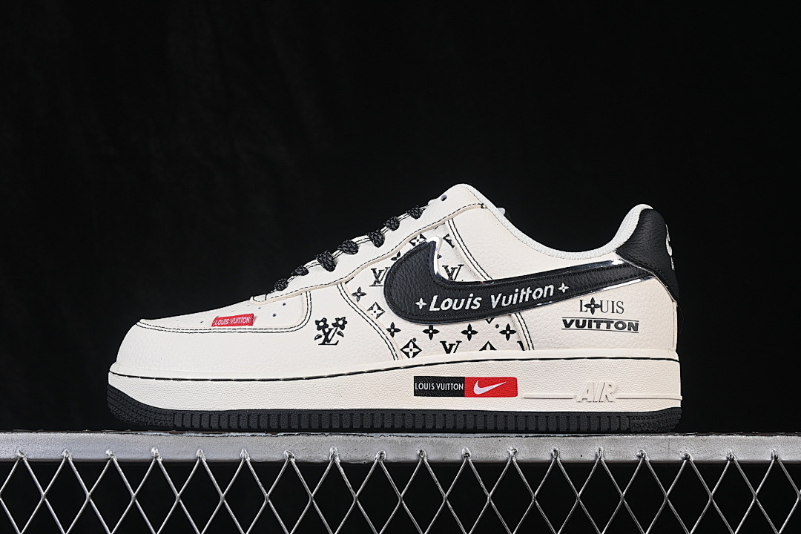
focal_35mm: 75
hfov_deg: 27.0
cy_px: 267
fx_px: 1669
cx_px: 400
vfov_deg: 18.2
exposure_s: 1/80
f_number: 8
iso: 160
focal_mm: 50
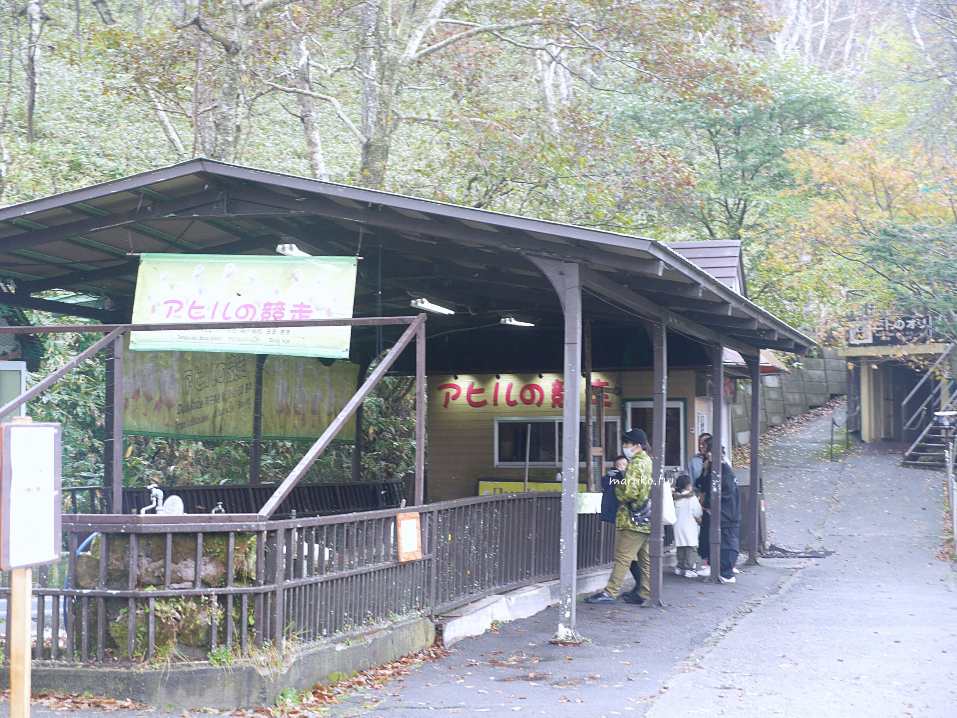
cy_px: 362
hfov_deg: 27.4
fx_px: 1963
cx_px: 484
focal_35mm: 71
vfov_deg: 20.7
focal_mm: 35
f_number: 2.8
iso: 200
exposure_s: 1/125
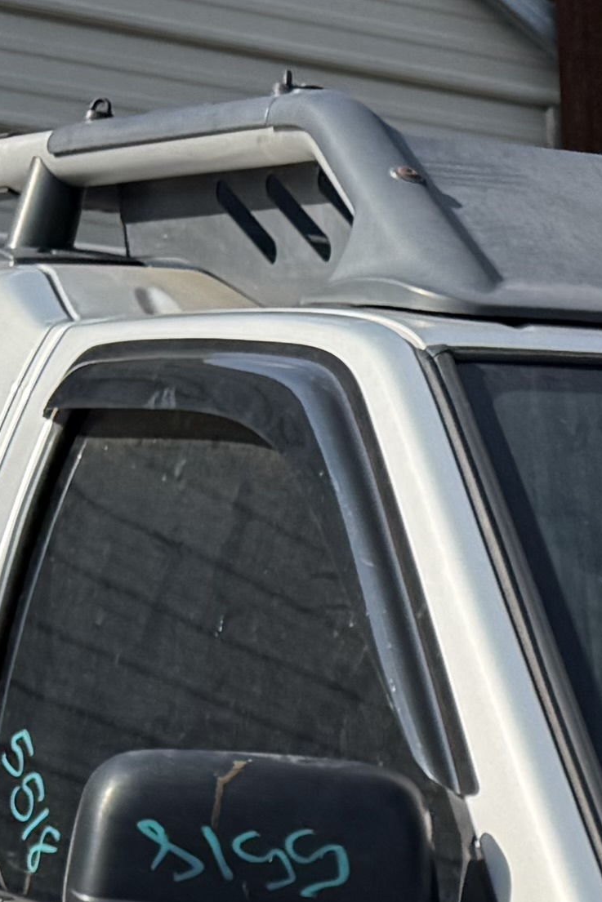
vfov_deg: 14.3
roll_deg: +0.7
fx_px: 3234
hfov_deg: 9.5
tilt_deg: -3.2
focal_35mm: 129
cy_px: 1539
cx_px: 1442
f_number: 1.78
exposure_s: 1/4975
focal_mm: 6.76
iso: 80
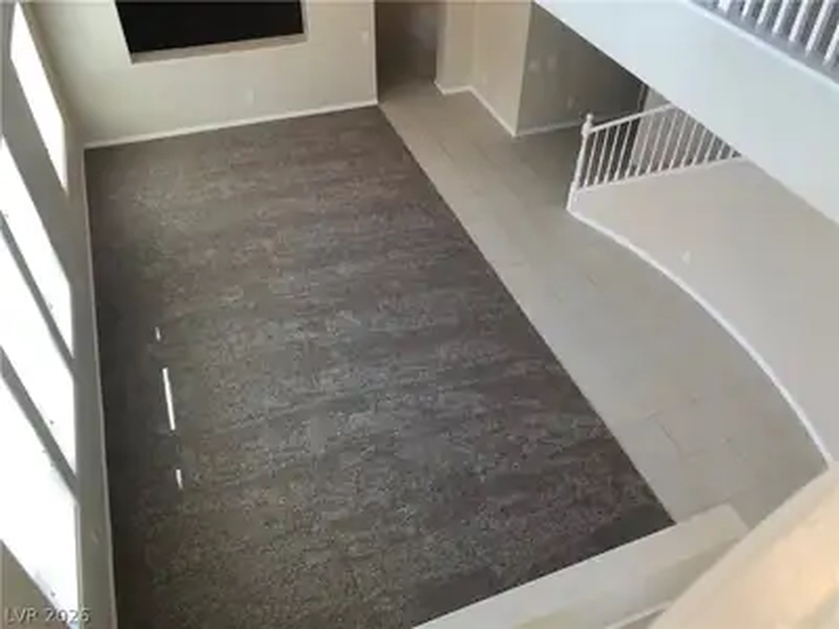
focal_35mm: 28
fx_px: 679
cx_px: 420
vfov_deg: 49.7
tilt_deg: -43.9
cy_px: 314
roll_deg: -1.4
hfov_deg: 63.4
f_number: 1.8
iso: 25
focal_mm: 3.99
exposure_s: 1/30
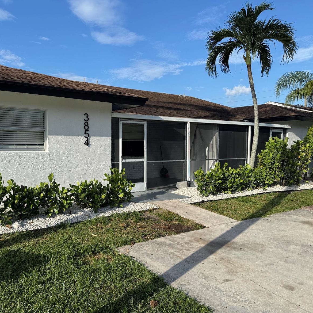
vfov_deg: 55.6
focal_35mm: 29
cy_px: 158
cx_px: 121
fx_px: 297
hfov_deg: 55.1
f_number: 1.78
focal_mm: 6.76
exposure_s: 1/3802
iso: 80
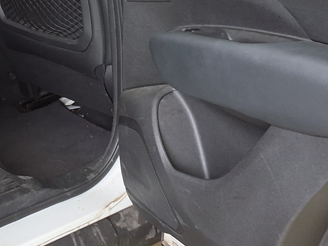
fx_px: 777
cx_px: 93
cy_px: 7
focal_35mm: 82
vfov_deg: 17.6
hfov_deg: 23.7
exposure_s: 1/60
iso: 40
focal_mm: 2.91
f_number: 1.9
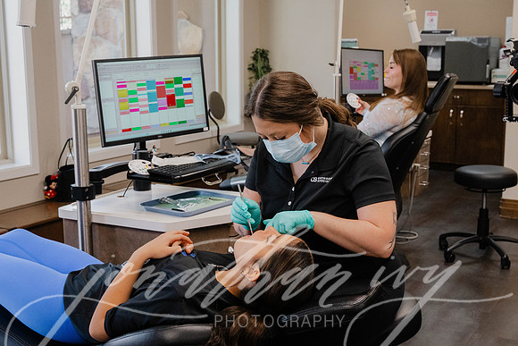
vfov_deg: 27.0
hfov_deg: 39.6
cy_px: 173
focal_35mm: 50
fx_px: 720
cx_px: 259
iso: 5600
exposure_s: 1/200
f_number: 8
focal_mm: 50
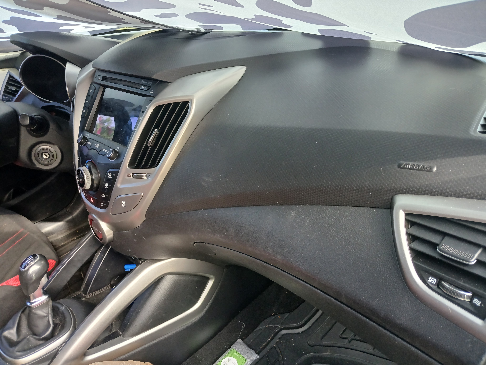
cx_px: 243
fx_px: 365
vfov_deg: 53.1
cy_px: 182
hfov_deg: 67.3
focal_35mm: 26
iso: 160
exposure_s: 1/60
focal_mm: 3.98
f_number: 1.8
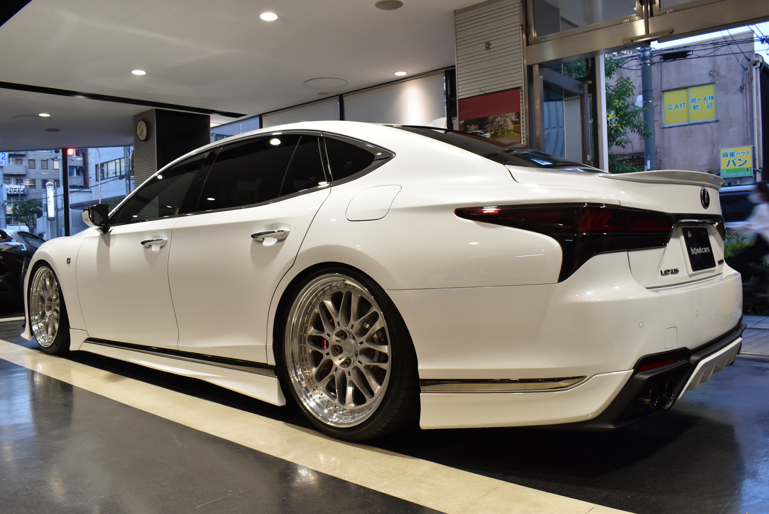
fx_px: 641
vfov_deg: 43.7
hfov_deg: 61.9
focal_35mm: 30
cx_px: 384
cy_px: 257
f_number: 8
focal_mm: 20
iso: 900
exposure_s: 1/30
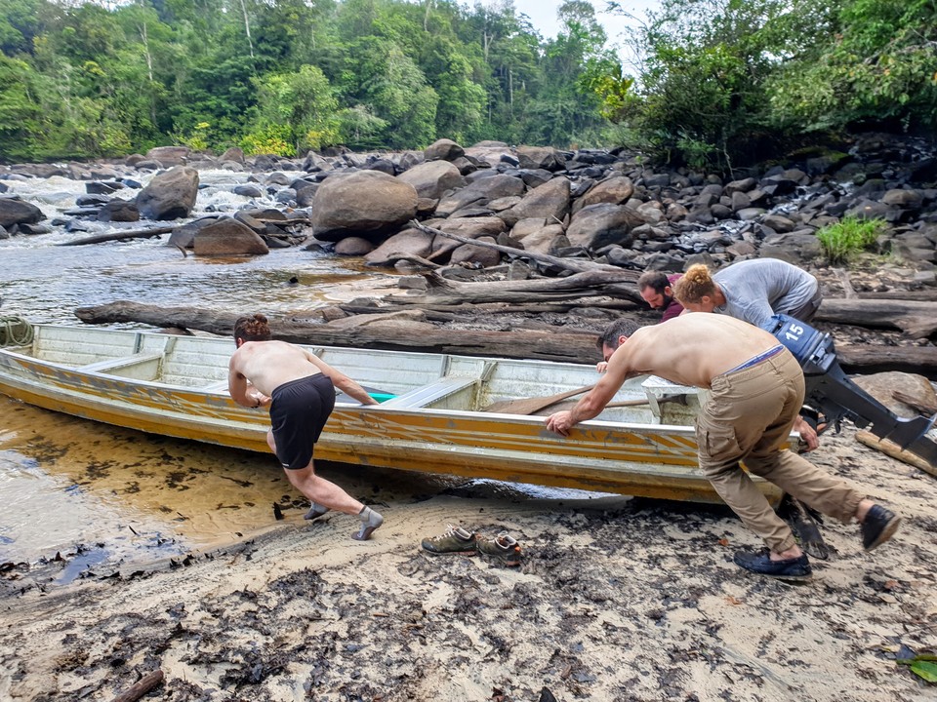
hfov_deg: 67.3
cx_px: 468
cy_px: 351
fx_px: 704
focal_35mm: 26
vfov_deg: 53.1
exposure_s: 1/149
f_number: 2.4
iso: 50
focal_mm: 4.3
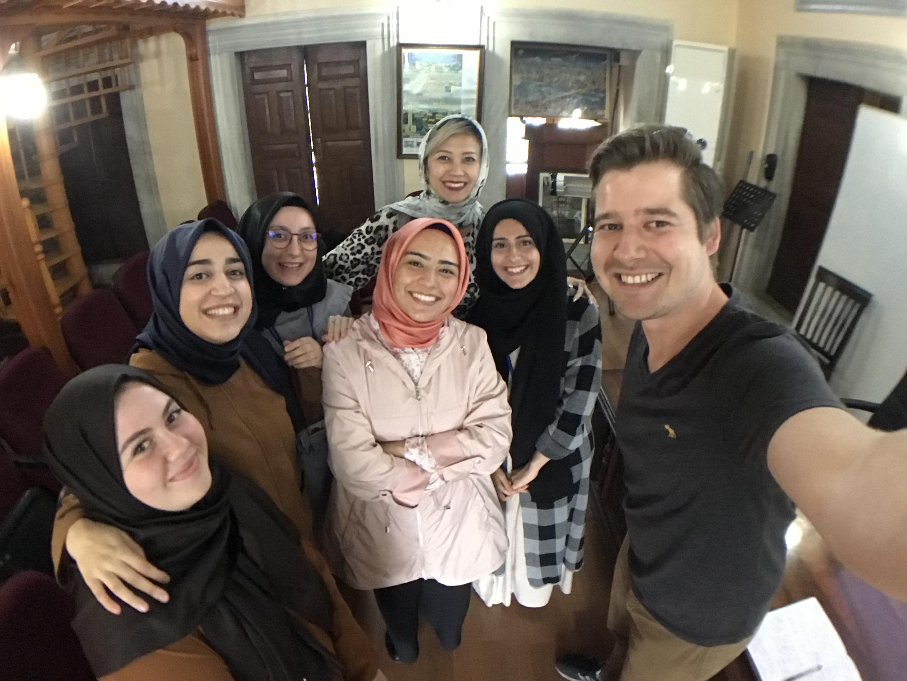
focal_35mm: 32
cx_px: 454
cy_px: 340
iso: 800
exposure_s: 1/17
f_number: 2.2
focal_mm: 2.87
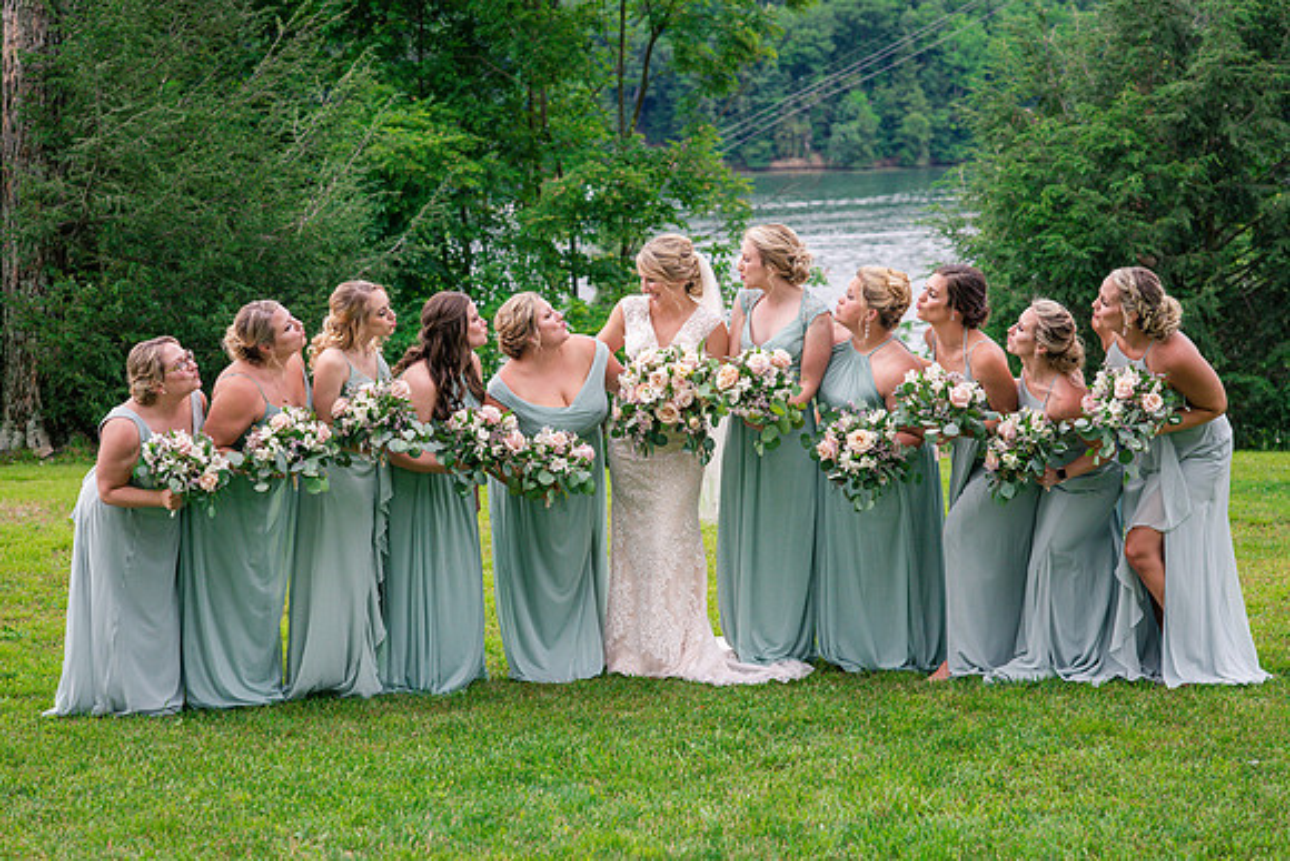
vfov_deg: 15.8
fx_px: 3109
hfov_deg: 23.4
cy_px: 430
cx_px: 638
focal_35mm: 87
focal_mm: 85
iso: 500
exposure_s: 1/1250
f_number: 4.5
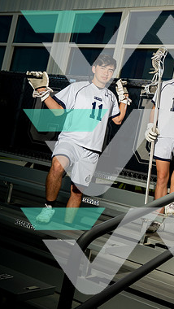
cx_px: 230
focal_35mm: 48
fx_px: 393
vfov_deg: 42.9
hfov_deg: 22.2
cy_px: 152
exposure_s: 1/250
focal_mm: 30
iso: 250
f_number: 8
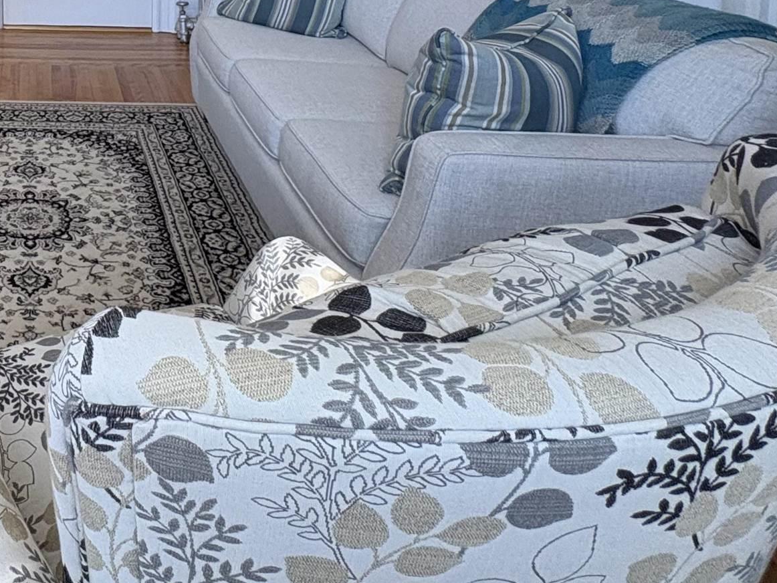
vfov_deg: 31.9
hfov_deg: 41.1
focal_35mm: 37
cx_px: -58
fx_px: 831
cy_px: -123
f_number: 2.2
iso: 200
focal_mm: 2.22
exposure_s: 1/120
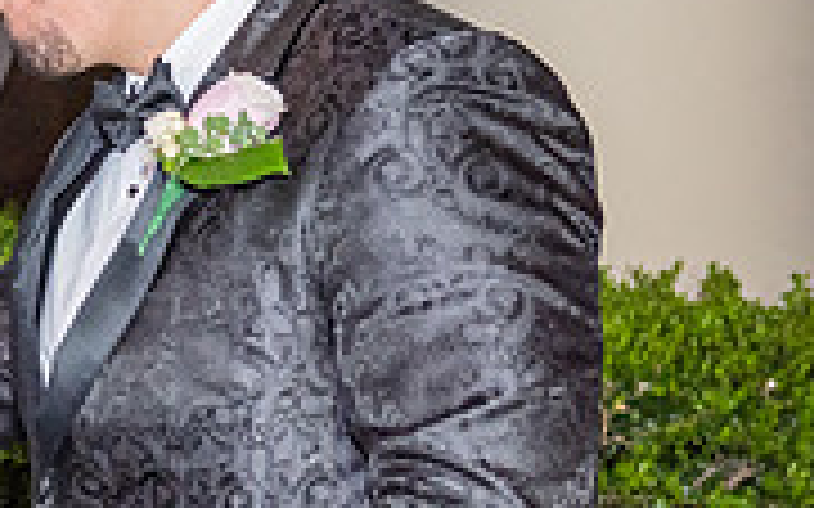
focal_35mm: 163
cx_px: -391
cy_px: 335
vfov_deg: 8.0
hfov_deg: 12.3
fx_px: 3615
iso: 1600
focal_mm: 50
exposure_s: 1/160
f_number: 4
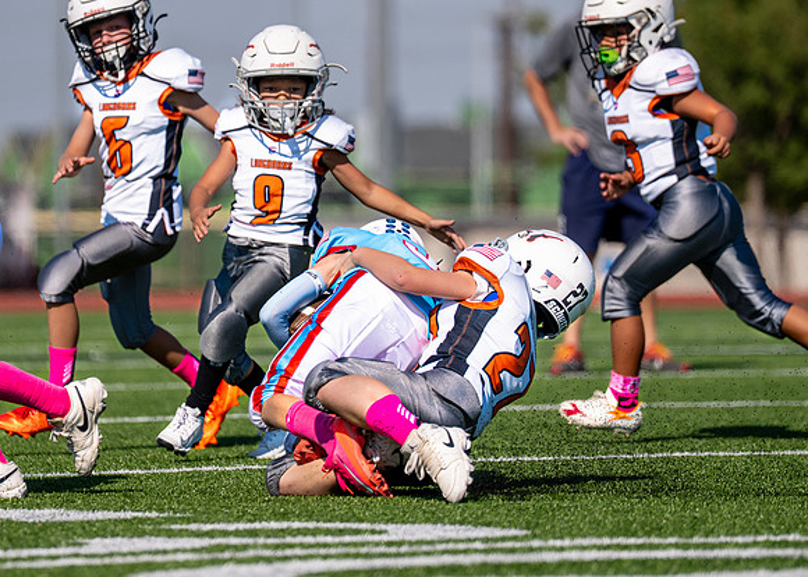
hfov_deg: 6.0
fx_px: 7770
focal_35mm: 339
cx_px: 347
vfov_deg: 4.2
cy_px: 132
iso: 100
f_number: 2.8
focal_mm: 200
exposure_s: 1/3200
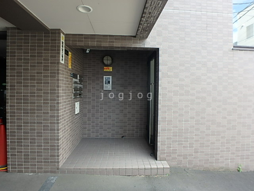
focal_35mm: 21
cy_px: 96
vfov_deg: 63.4
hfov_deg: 79.0
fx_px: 154
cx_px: 127
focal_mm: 3.7
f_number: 3.5
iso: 160
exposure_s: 1/60
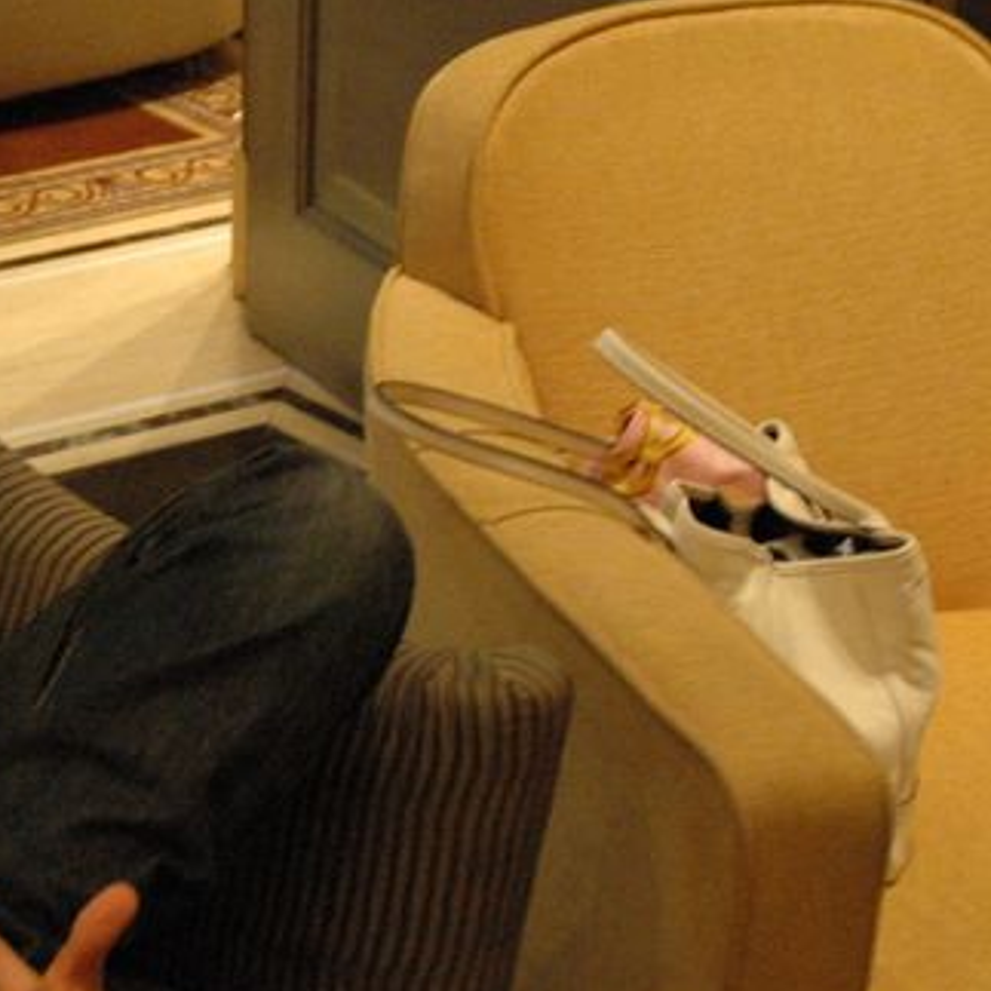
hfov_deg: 16.0
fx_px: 3443
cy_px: 670
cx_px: -74
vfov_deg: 16.3
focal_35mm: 106
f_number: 3.8
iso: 1600
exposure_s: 1/20
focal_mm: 27
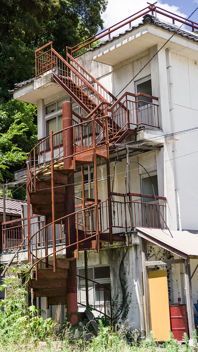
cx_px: 104
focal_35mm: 60
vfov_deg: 34.9
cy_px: 175
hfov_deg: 20.1
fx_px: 560
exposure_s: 1/640
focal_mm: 38
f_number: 2.8
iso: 200
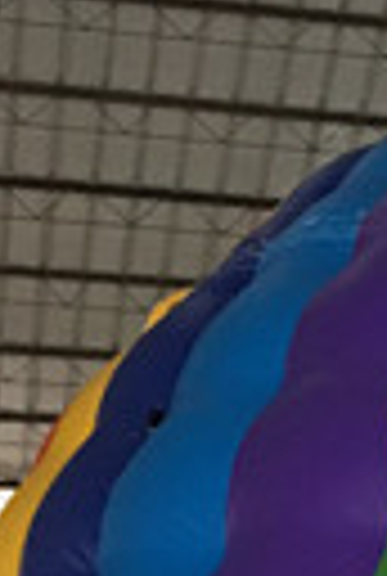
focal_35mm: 176
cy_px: 986
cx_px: 801
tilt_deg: +3.2
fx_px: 2823
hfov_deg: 7.5
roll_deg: +2.7
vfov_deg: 11.0
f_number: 2.2
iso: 100
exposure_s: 1/8
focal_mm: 4.15
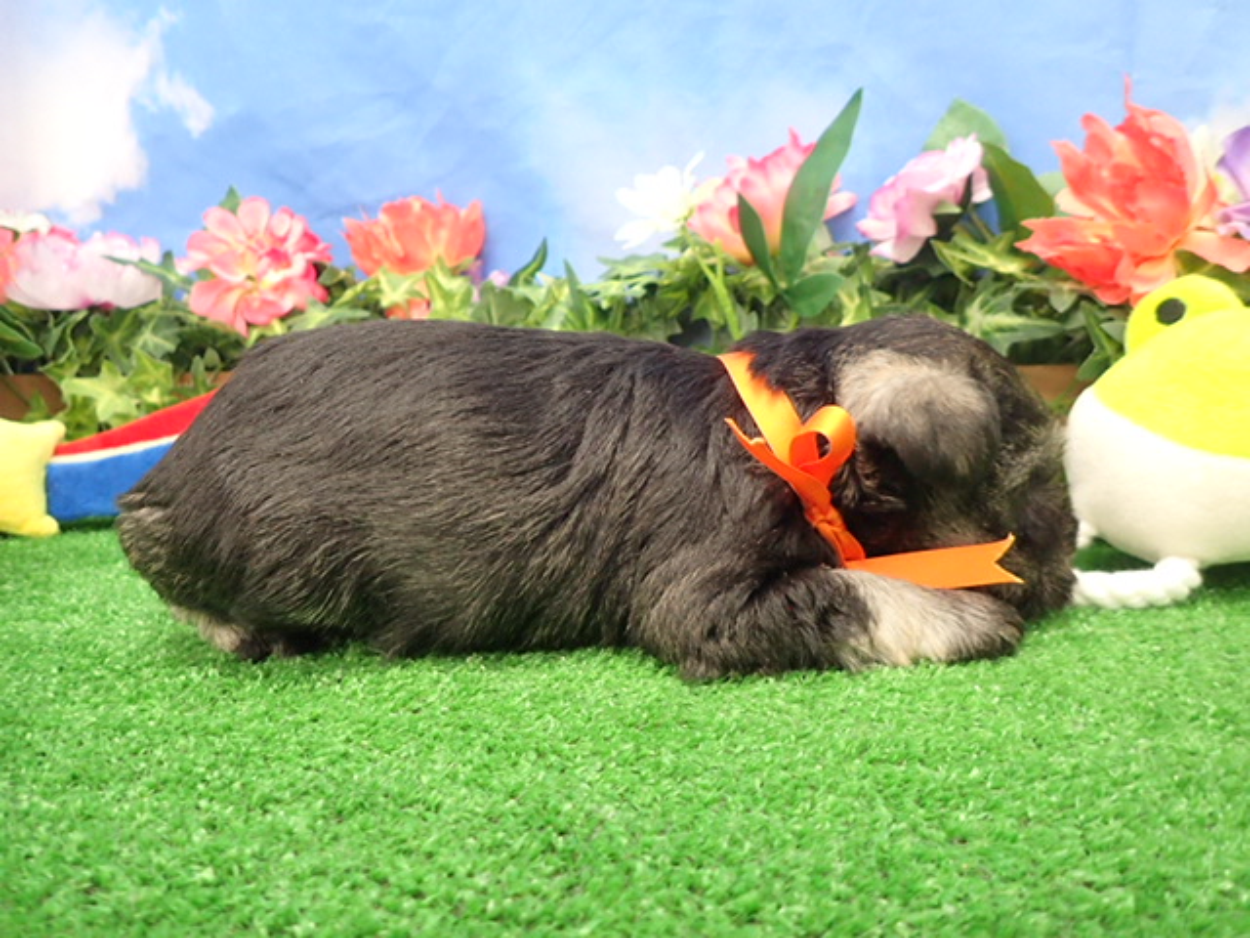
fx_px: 903
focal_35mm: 25
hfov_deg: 69.4
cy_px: 469
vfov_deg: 54.9
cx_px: 625
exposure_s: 1/40
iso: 400
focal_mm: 4.5
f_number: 2
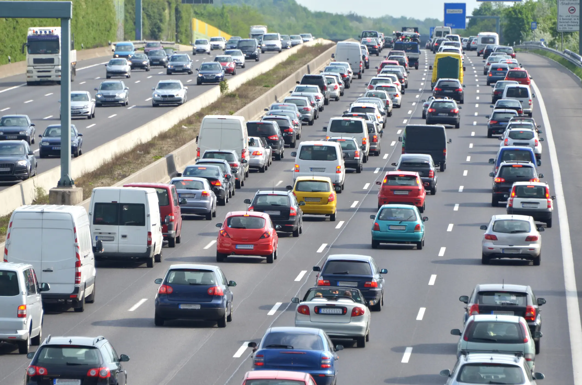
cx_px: 291
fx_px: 7260
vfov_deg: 3.0
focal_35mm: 450
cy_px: 192
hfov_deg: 4.6
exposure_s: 1/500
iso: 200
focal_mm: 300
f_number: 6.3
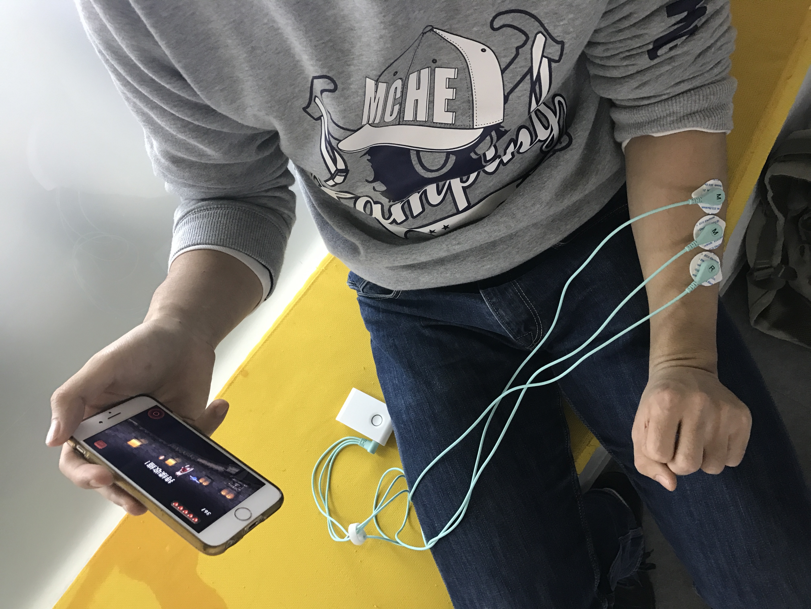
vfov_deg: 49.7
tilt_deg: -60.8
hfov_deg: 63.4
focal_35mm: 28
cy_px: 304
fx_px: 656
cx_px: 406
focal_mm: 3.99
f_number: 1.8
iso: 50
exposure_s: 1/17
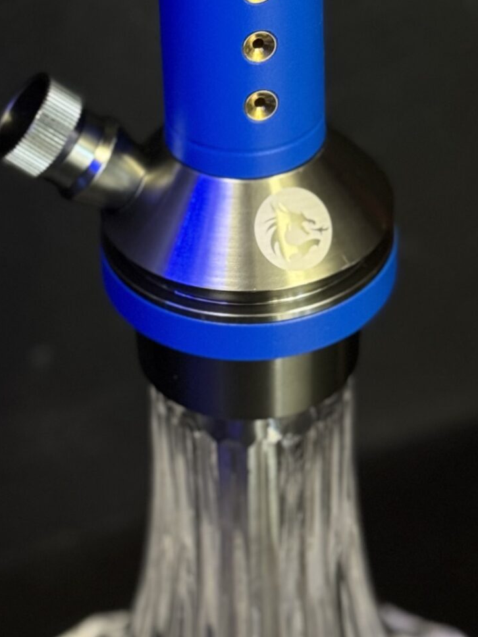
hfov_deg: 11.7
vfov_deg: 14.9
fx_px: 2338
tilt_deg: -26.0
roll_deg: +0.9
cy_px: -153
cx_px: 218
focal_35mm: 127
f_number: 1.78
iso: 250
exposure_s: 1/50
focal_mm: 6.76
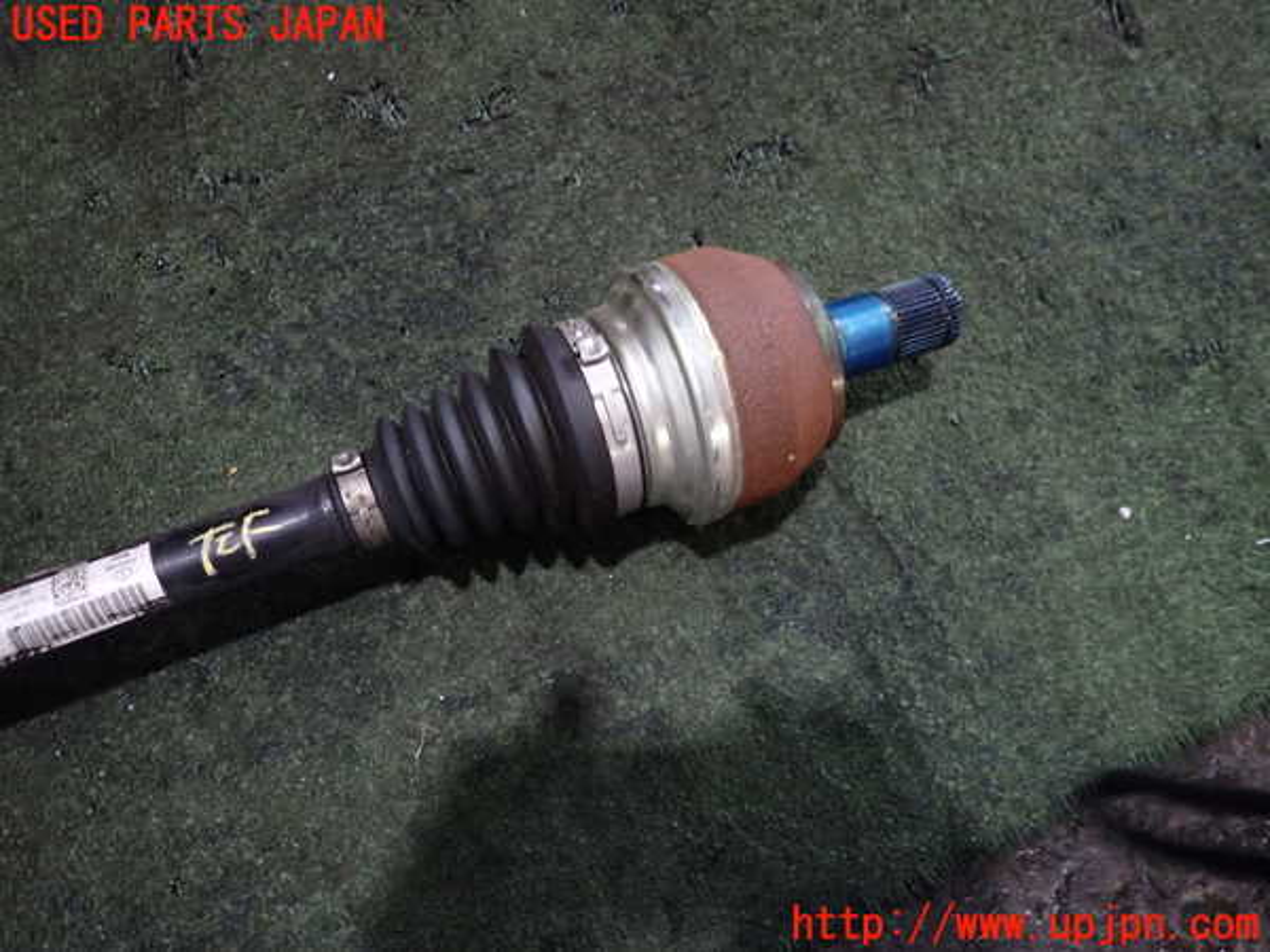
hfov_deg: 69.4
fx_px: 917
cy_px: 476
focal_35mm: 25
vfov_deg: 54.9
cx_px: 635
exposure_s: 1/30
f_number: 2
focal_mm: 4.5
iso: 320
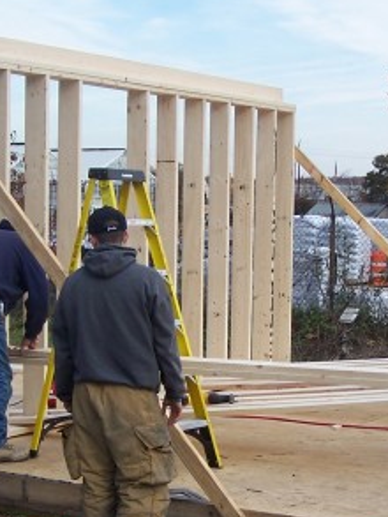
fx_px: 1240
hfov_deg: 17.8
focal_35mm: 83
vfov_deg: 23.4
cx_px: 226
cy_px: 342
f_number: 2.8
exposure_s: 1/500
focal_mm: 6.3
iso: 80
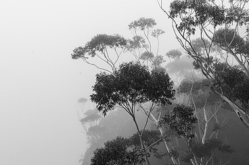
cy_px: 105
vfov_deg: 32.4
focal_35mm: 41
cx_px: 148
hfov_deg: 47.2
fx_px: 283
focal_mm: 26
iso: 400
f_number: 11
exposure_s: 1/80
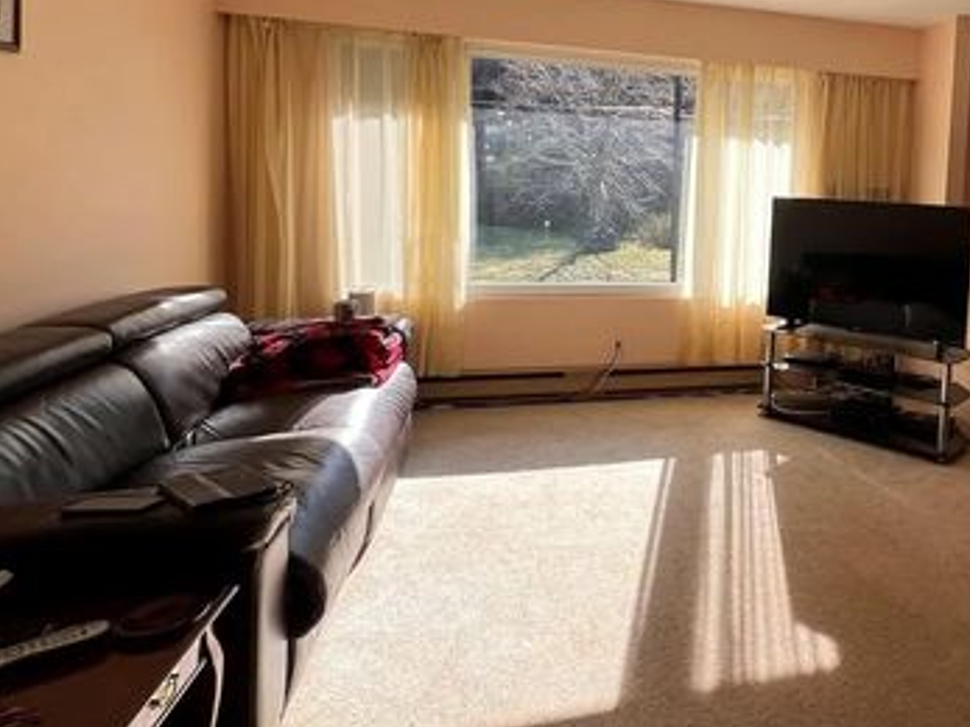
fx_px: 672
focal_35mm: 24
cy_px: 238
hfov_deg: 64.2
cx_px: 799
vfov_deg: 55.5
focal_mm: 1.57
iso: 32
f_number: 1.8
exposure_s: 1/198
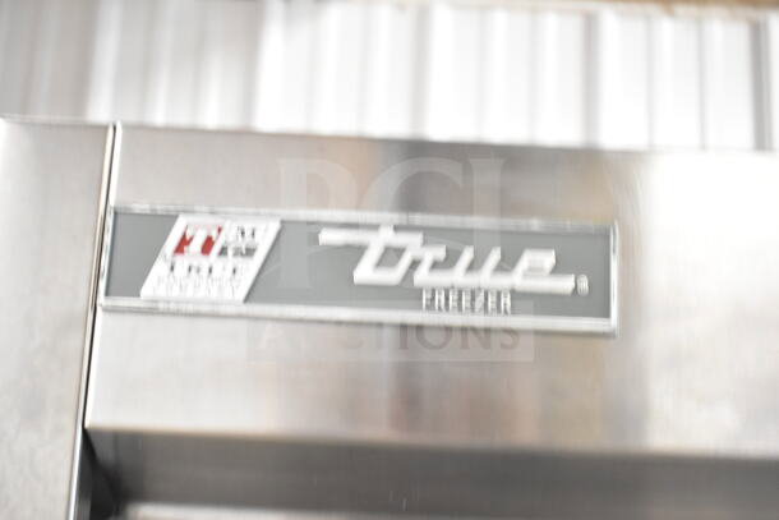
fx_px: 877
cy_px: 260
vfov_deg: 33.0
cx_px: 390
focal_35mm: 40
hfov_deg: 47.9
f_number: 4
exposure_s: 1/40
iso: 2800
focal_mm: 27
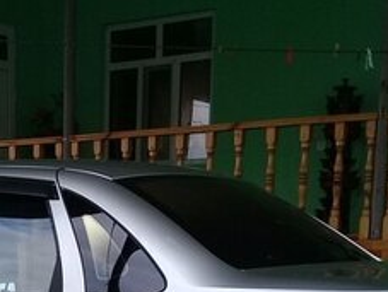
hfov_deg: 21.4
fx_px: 1010
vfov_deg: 15.4
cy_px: 421
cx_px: 70
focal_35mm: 90
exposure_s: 1/344
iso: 50
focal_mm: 3.3
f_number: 2.2
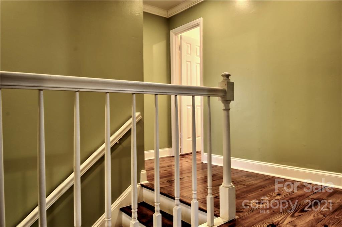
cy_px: 114
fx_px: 242
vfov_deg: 50.3
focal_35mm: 26
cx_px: 171
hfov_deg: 70.5
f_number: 8
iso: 200
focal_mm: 17
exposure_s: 1/1.67
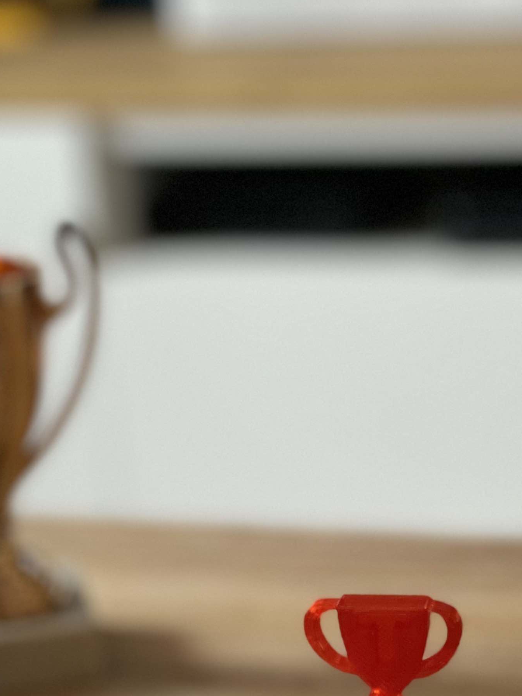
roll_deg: +3.4
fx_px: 2352
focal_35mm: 117
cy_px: 773
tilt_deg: -23.5
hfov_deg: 12.6
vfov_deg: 16.3
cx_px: 347
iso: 250
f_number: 2
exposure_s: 1/33
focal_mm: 6
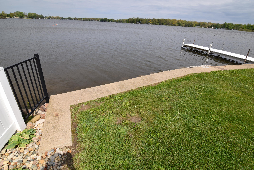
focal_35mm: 16
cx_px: 127
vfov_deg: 72.1
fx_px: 116
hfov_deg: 95.0
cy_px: 85
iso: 200
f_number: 10
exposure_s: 1/400
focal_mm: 11
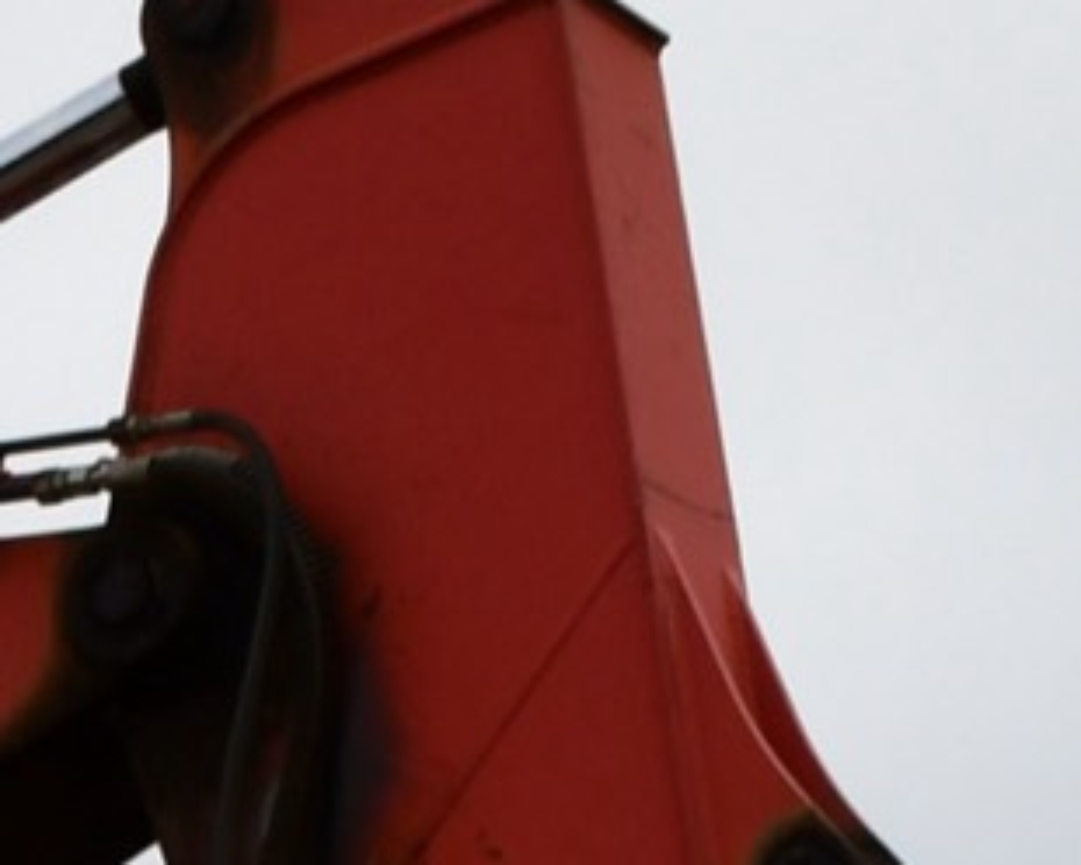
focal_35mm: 218
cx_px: -809
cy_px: 2063
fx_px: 6975
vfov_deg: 6.7
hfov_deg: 8.5
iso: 400
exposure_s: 1/400
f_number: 10
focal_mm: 20
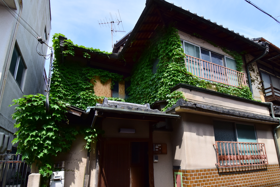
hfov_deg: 83.8
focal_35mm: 20
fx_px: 156
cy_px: 115
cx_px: 150
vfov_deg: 61.2
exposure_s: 1/1500
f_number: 6.7
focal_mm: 10
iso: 400
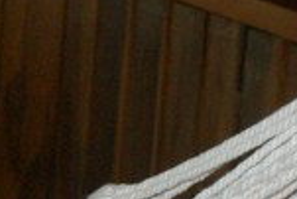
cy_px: 272
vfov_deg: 6.4
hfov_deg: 9.5
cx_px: -75
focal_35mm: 213
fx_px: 1759
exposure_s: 1/60
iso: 400
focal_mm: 24
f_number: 5.6
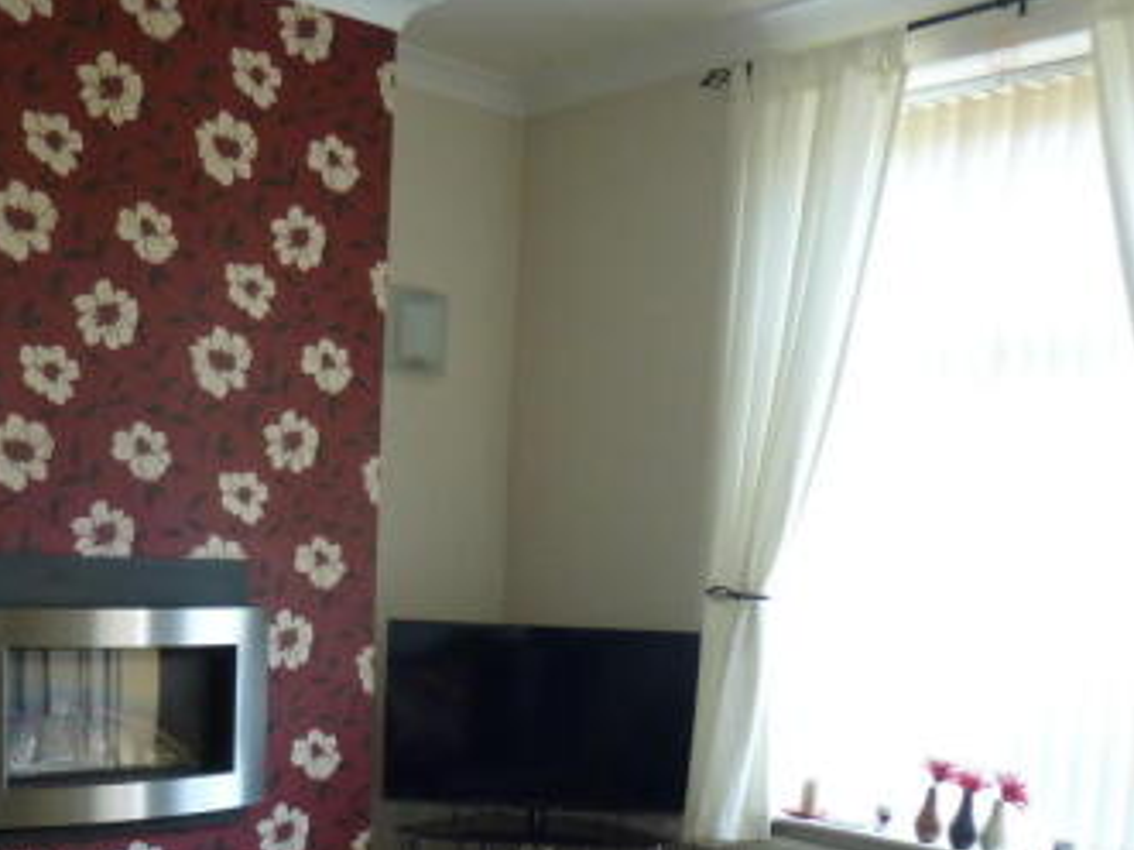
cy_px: 742
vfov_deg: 31.5
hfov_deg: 43.0
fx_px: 1441
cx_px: 546
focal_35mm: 44
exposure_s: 1/60
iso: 250
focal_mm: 4.5
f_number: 3.1
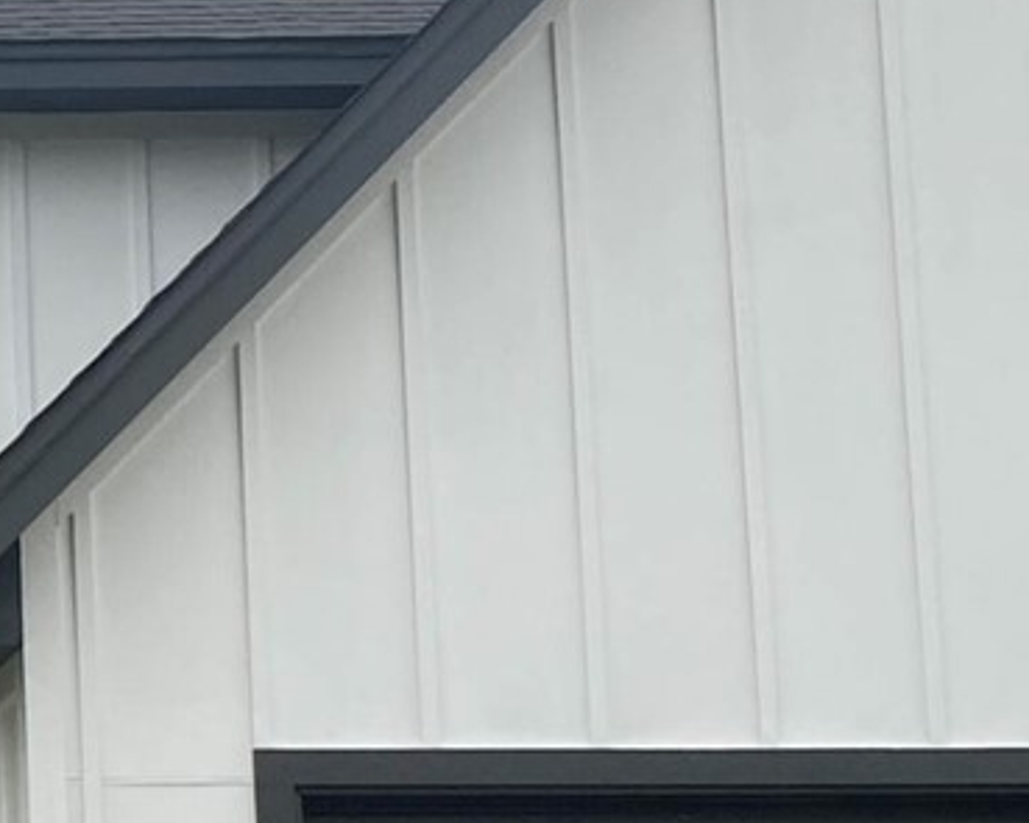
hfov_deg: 12.2
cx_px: -973
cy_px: 854
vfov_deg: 10.8
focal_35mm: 141
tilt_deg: +9.0
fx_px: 4293
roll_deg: +0.0
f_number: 1.8
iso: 32
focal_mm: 4.25
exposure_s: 1/531
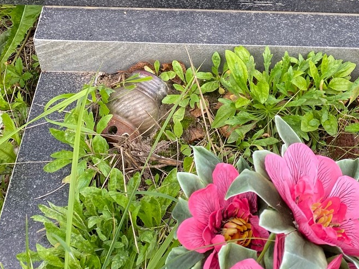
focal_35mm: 57
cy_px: -5
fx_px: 591
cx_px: 249
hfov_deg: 33.4
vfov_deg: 24.4
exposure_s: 1/271
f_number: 1.8
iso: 32
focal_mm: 4.25
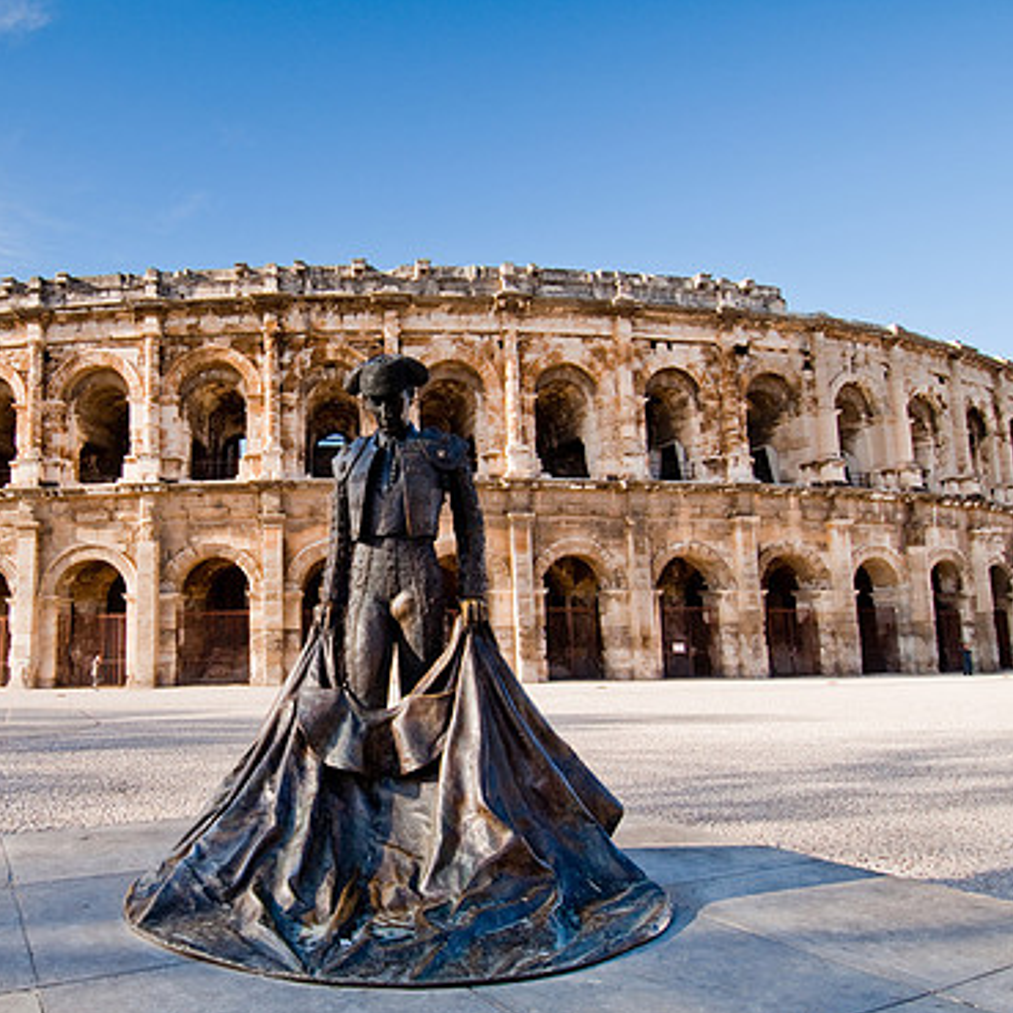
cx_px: 321
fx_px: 795
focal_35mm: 24
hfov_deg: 63.1
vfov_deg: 65.0
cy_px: 526
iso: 200
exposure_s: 1/250
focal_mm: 12
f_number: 8
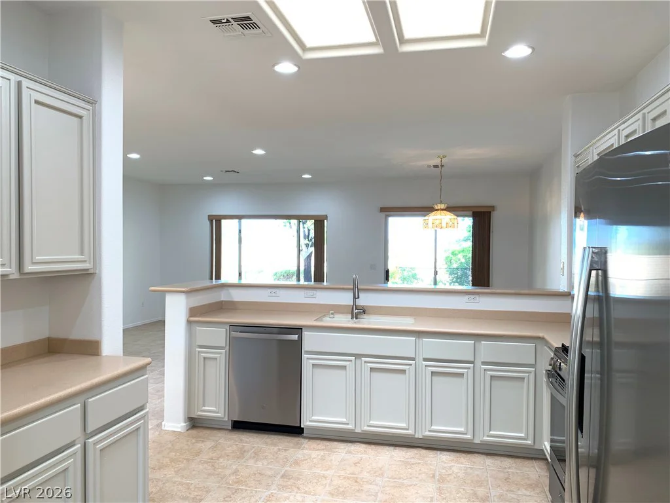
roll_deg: -0.1
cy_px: 252
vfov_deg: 53.1
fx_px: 503
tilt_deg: -2.2
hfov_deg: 67.3
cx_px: 335
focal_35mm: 26
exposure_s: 1/60
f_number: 1.8
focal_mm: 4.25
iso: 50
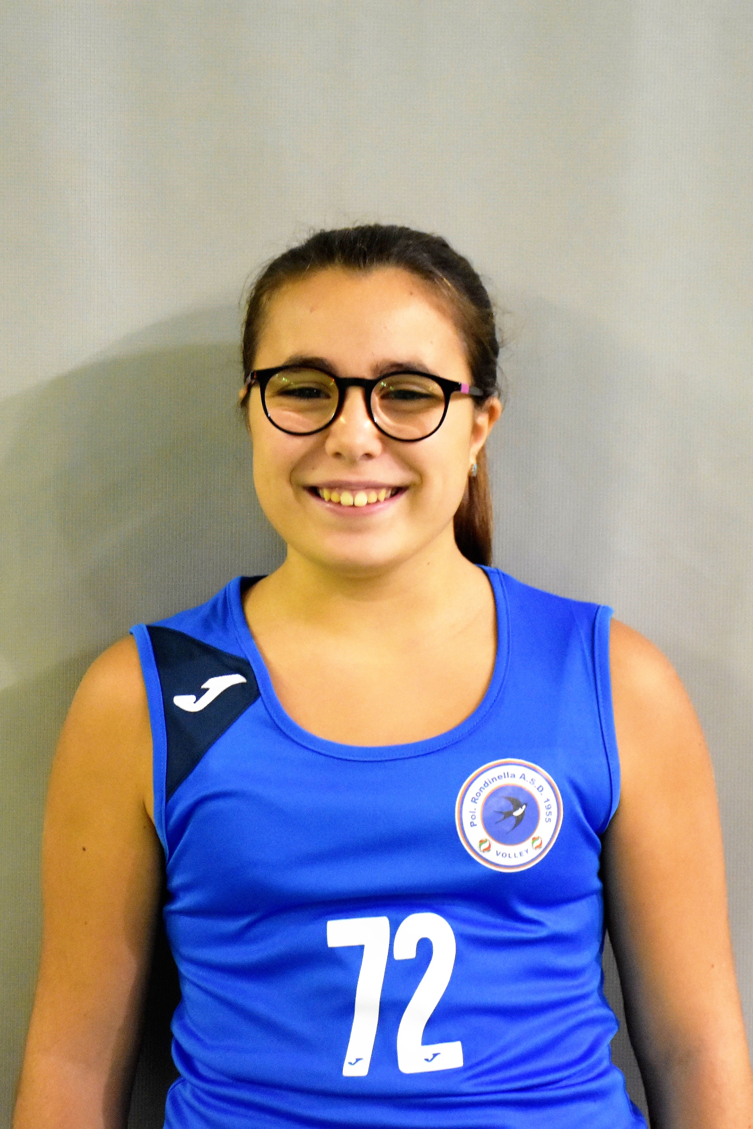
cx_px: 376
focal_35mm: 78
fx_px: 2447
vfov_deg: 26.0
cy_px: 564
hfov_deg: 17.5
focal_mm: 52
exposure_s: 1/60
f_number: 4.8
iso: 2800
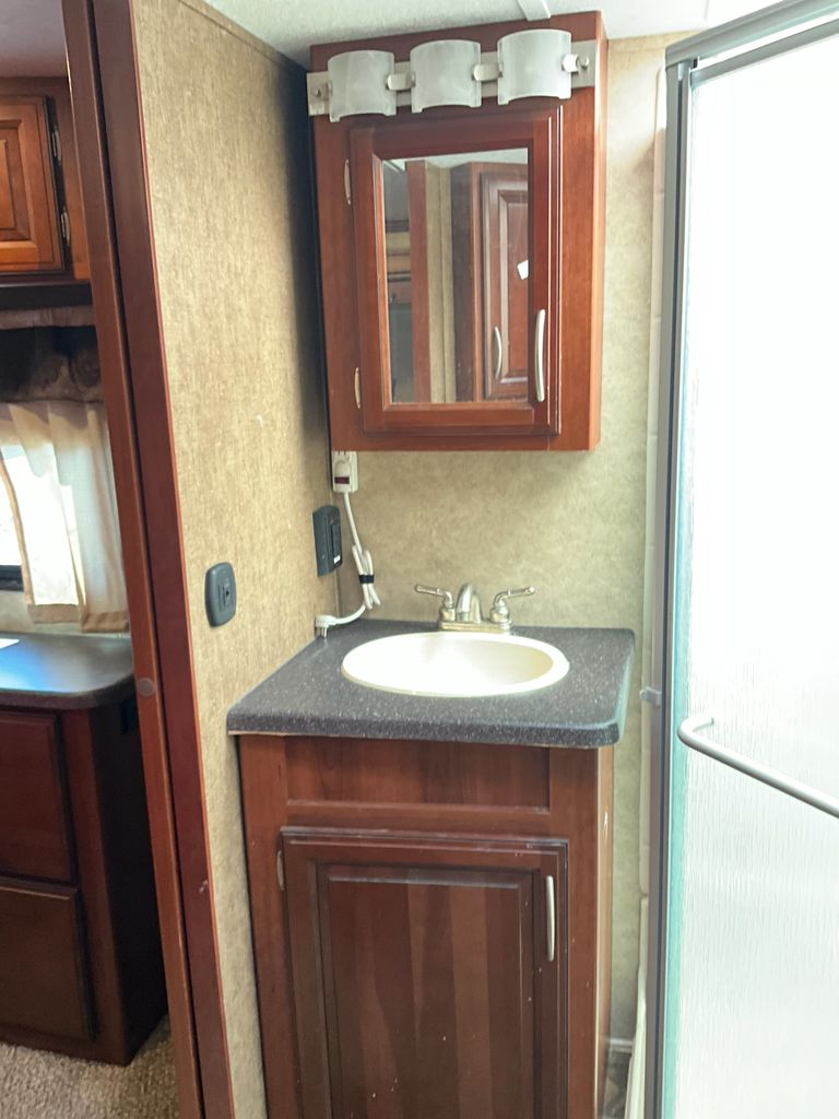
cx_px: 420
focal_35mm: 29
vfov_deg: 61.7
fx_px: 937
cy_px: 560
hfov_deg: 48.2
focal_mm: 3
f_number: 1.8
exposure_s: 1/30
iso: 400
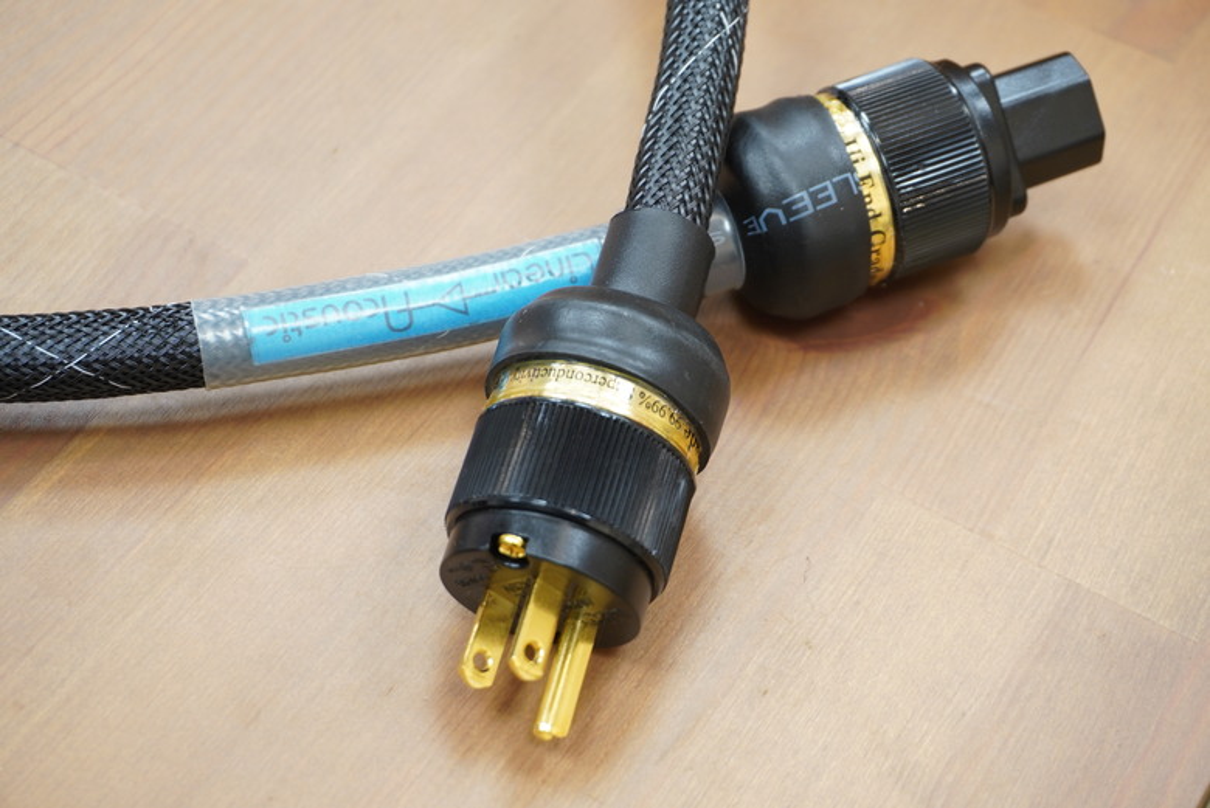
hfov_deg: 29.8
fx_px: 2270
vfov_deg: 20.2
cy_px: 404
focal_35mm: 68
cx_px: 605
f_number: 5.6
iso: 400
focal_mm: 45
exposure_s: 1/15
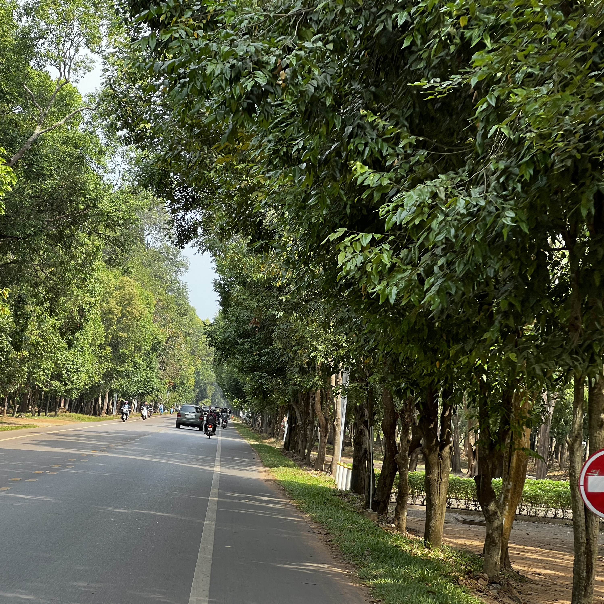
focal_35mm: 91
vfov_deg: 19.1
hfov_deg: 19.1
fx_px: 1796
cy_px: 302
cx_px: 323
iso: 32
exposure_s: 1/116
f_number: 2.8
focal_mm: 9
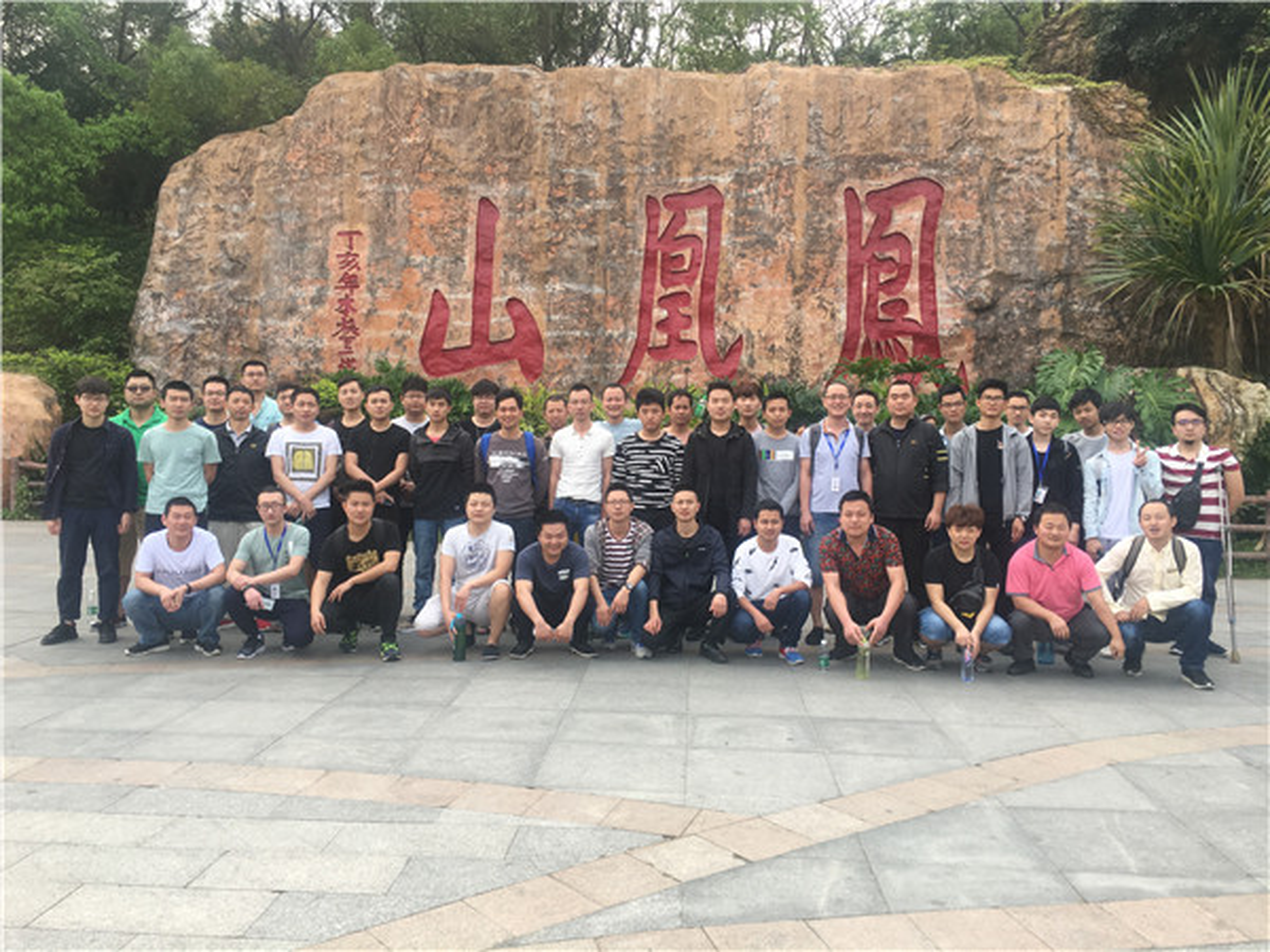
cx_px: 635
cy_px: 476
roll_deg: -1.5
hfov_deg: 61.7
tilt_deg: +0.5
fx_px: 1064
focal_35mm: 29
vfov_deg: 48.2
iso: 25
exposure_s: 1/371
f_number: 2.2
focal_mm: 4.15
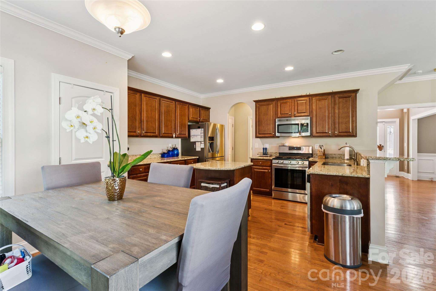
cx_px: 218
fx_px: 200
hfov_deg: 95.0
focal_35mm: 16
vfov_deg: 72.0
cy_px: 146
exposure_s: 1/1.25
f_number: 13
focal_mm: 16.5
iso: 200
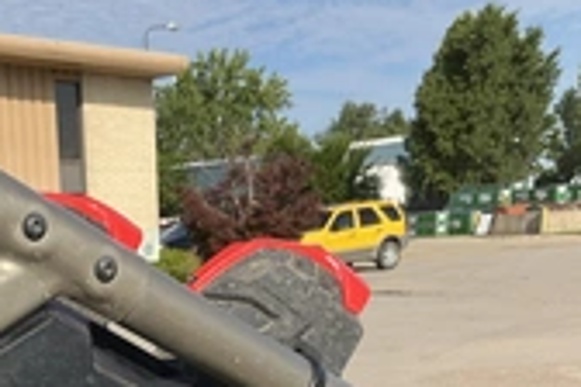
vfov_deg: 17.8
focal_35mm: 72
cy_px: 498
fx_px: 1162
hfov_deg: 27.2
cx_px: 73
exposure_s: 1/1311
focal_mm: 3
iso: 25
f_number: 1.8
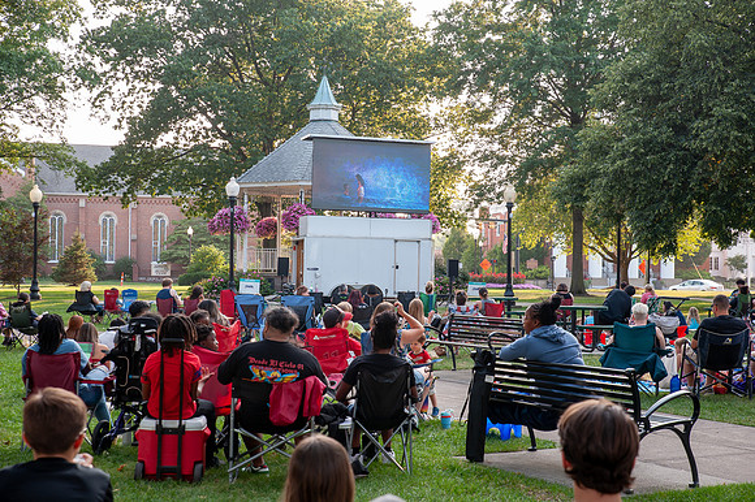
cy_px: 251
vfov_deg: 22.6
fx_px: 1258
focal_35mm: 60
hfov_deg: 33.4
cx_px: 378
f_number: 8
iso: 640
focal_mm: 60
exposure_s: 1/125
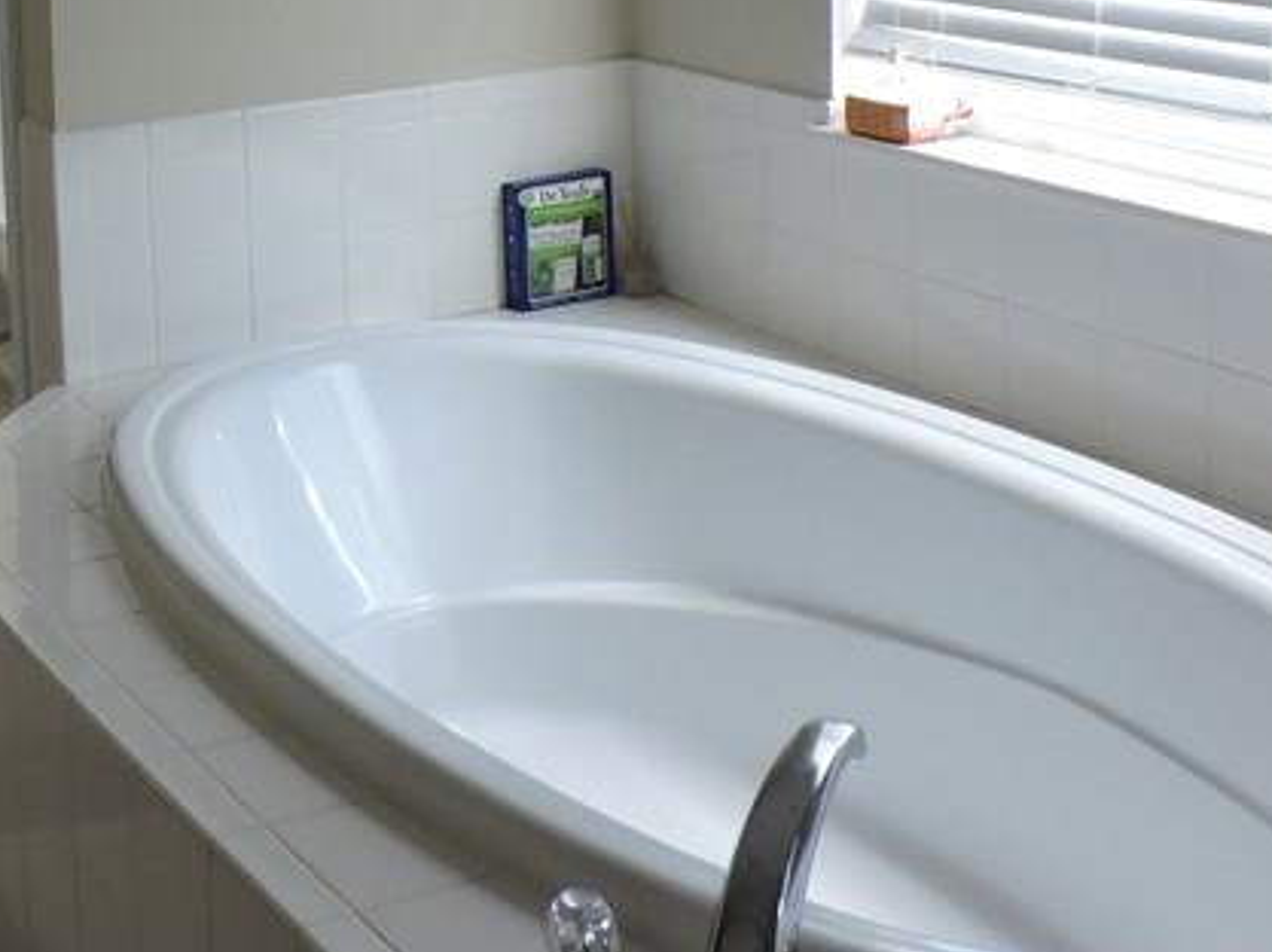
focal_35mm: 59
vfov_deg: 23.3
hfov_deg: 31.0
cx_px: 95
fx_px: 2166
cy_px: -98
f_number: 3
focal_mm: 4.3
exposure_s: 1/30
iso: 220
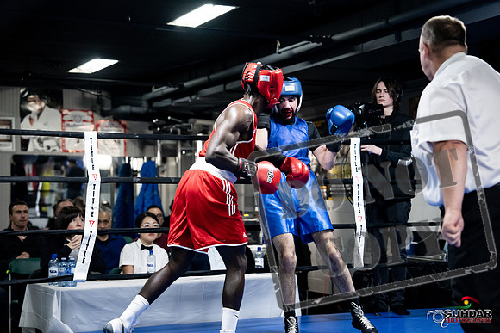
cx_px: 250
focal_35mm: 70
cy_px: 166
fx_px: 972
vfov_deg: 19.5
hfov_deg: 28.8
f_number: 2.8
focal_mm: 70
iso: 8000
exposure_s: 1/1000
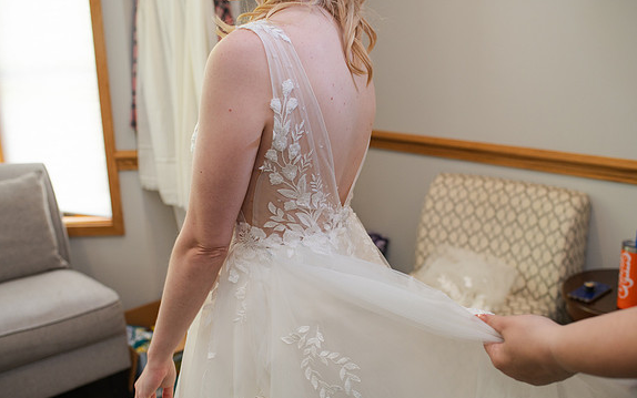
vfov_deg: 35.4
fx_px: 625
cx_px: 320
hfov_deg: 54.0
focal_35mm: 36
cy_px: 203
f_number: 3.2
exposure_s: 1/160
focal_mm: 35
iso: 800
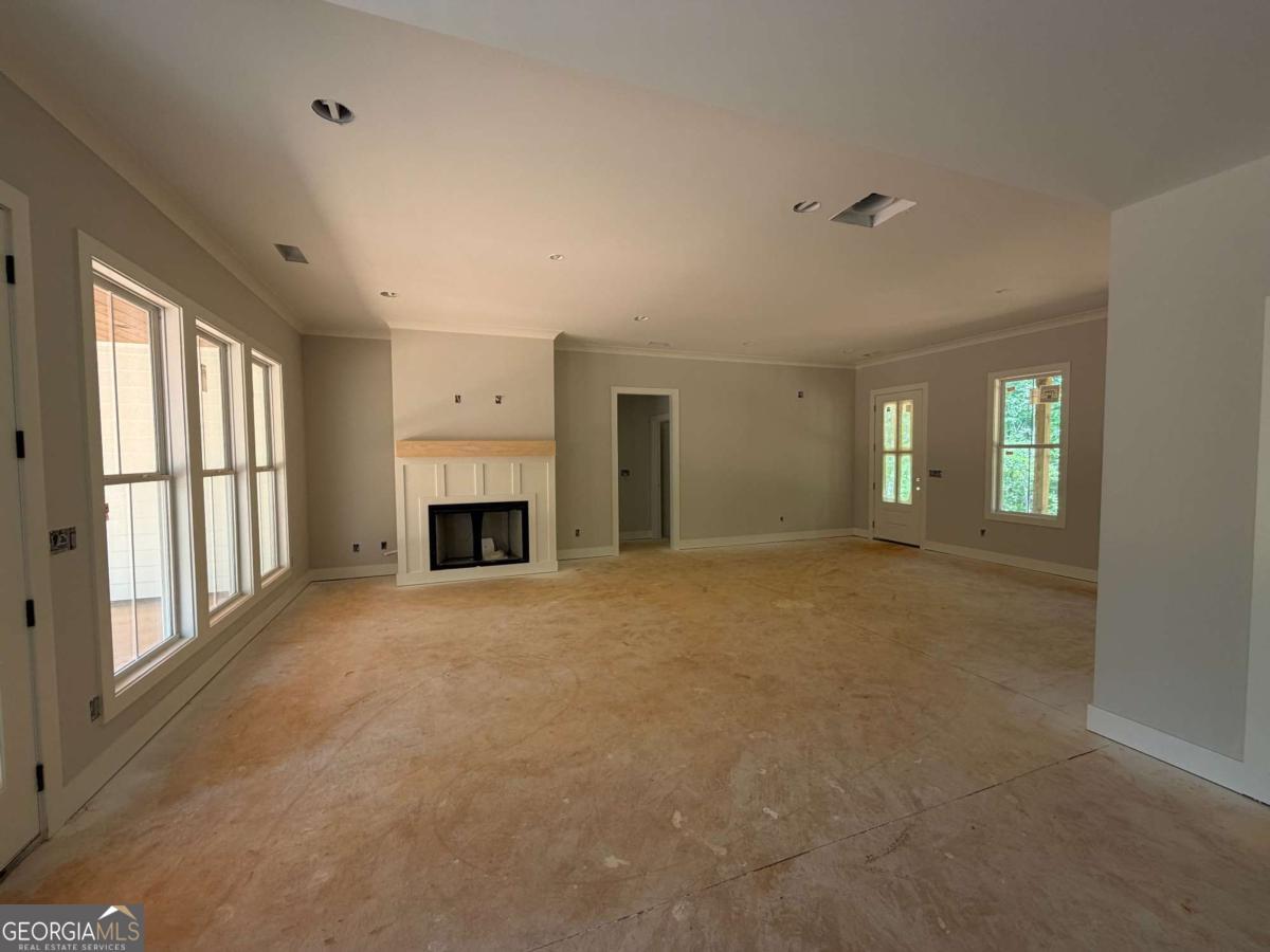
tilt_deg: -3.1
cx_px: 635
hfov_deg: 102.1
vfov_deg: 85.7
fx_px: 514
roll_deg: +0.8
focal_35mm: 14
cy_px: 476
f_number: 2.2
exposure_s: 1/121
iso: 125
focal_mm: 2.22
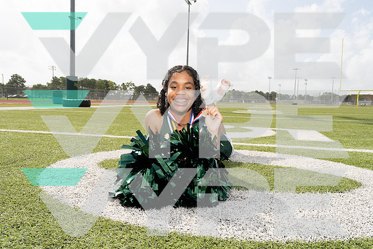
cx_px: 186
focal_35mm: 28
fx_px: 290
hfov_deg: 65.5
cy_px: 124
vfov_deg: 46.4
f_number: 11
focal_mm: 28
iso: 200
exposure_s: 1/250
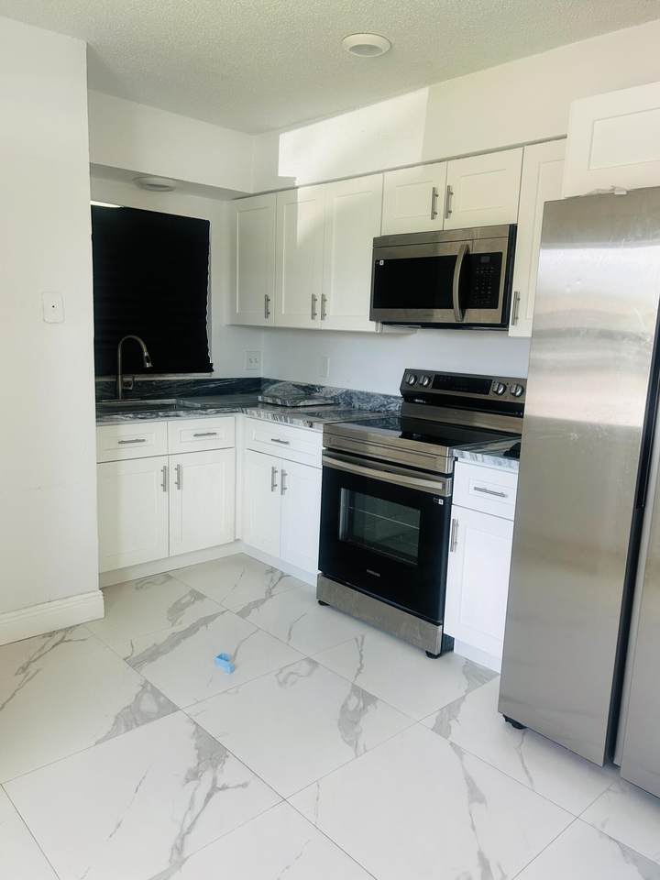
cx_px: 330
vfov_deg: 67.3
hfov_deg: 53.1
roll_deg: -0.9
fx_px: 661
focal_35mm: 26
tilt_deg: -12.4
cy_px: 440
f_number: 1.5
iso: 100
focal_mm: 5.7
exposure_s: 1/121
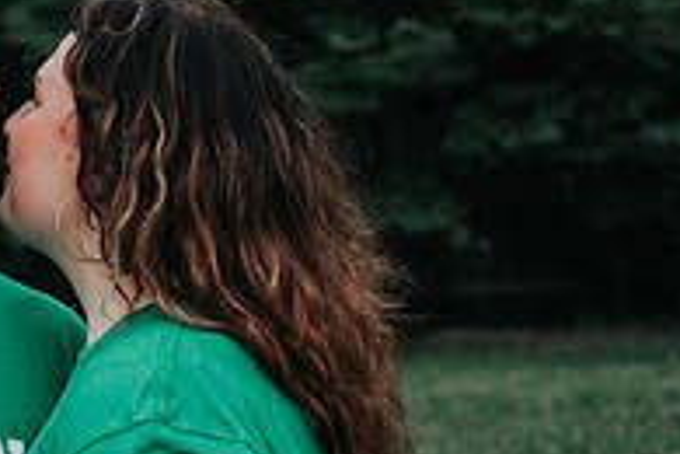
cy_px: 208
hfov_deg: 18.7
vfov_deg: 13.2
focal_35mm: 104
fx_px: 1964
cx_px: -112
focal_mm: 35
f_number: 3.2
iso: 500
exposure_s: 1/1000
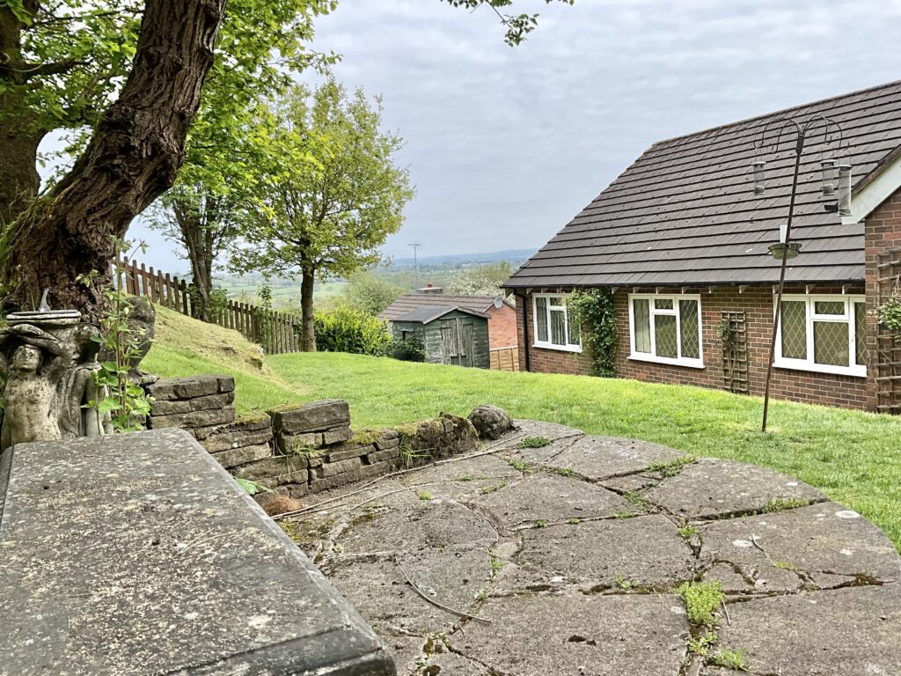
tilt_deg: -6.0
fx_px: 755
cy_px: 338
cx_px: 450
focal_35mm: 29
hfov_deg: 61.7
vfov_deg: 48.2
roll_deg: +3.4
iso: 25
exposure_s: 1/781
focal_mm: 3
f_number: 1.8
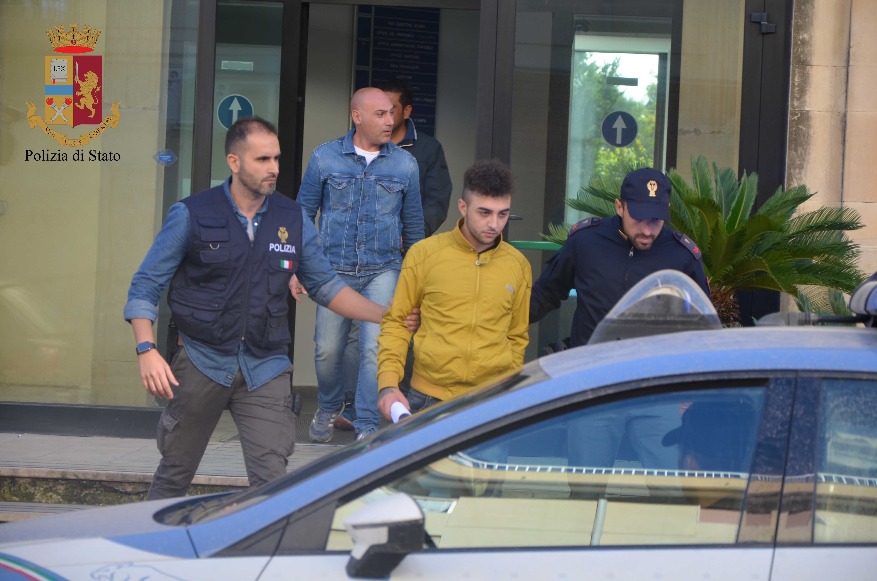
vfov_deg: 10.7
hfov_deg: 16.1
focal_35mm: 128
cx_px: 438
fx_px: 3100
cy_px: 290
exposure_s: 1/160
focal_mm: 85
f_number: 6.3
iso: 200
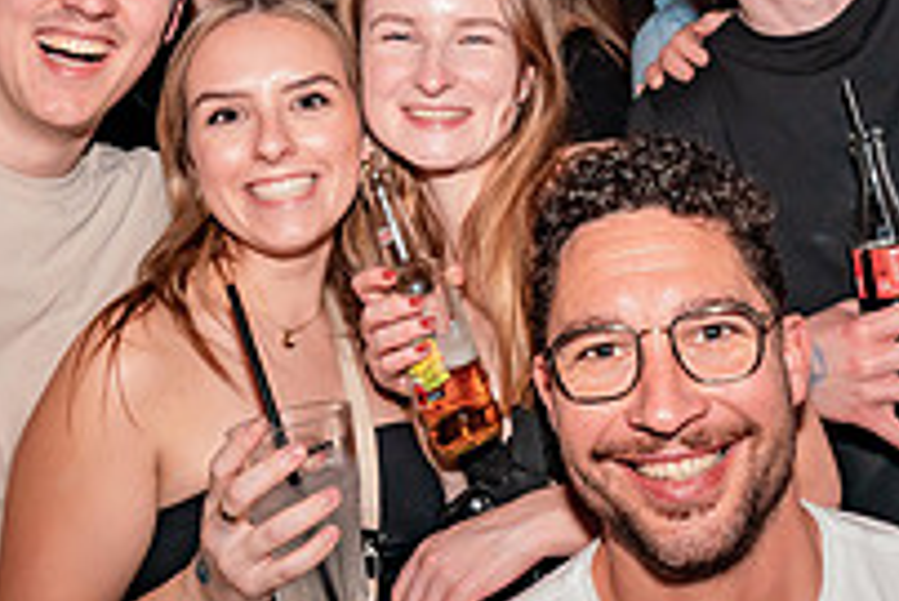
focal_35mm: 46
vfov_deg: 28.0
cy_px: 42
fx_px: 1150
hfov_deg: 42.4
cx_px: 565
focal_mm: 16
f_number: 4
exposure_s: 1/60
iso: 1600
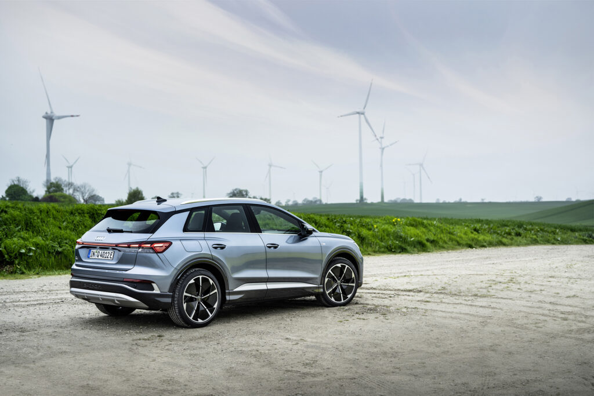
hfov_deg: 39.6
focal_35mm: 50
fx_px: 825
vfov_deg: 27.0
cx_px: 297
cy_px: 198
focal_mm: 50
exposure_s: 1/80
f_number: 2.8
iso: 200
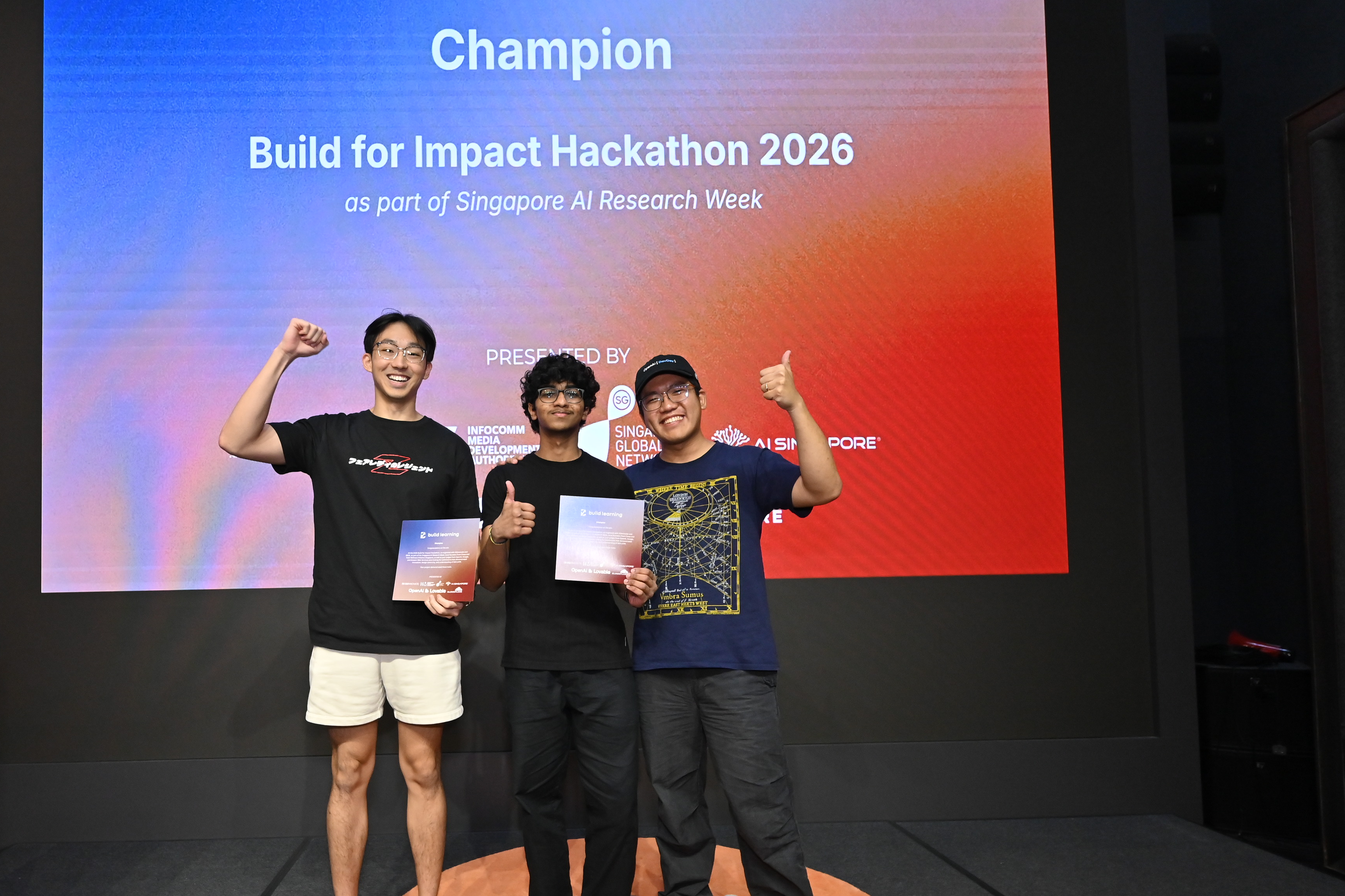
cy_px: 526
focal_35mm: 22
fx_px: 809
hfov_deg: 78.5
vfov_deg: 57.6
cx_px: 530
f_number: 5.6
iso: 2000
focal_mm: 16.5
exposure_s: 1/100
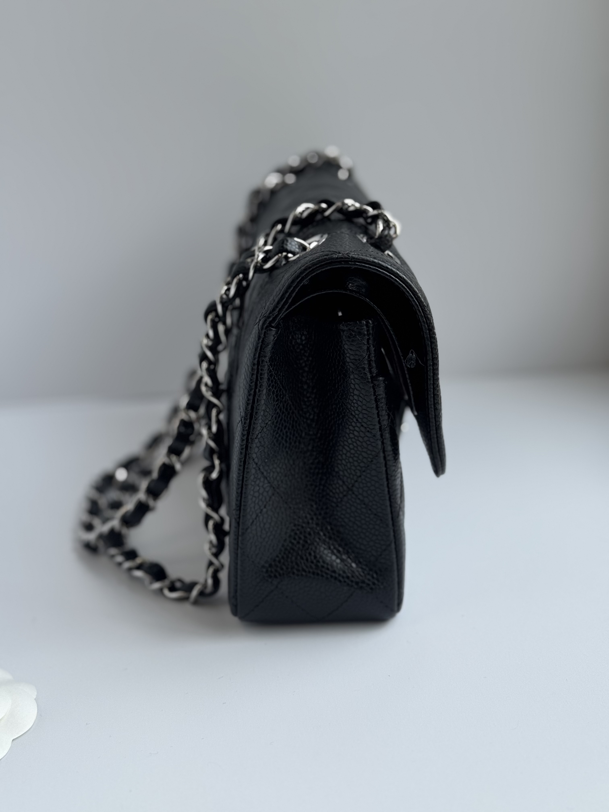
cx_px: 304
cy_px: 406
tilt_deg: -20.4
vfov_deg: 39.7
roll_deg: +2.7
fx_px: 1126
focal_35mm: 48
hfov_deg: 30.3
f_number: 1.78
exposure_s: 1/633
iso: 64
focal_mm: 6.76
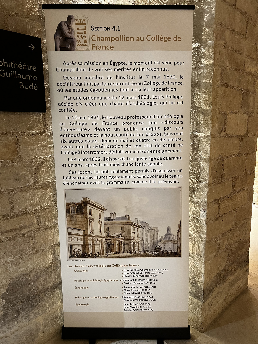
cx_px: 129
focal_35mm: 26
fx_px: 258
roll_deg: +0.8
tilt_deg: -9.8
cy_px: 172
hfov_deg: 53.1
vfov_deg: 67.3
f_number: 1.5
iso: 500
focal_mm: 5.7
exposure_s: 1/50
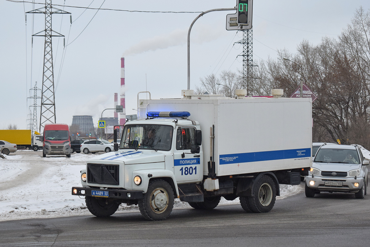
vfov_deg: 16.6
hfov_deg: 24.6
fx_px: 848
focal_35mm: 82
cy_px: 124
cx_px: 185
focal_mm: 55
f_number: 5.6
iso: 800
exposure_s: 1/800
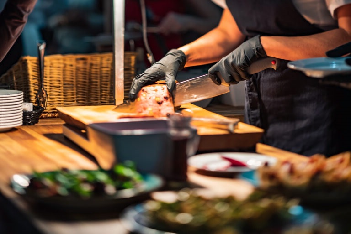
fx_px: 878
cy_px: 117
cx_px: 176
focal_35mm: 90
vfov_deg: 15.2
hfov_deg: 22.6
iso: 320
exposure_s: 1/100
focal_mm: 90
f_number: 2.8
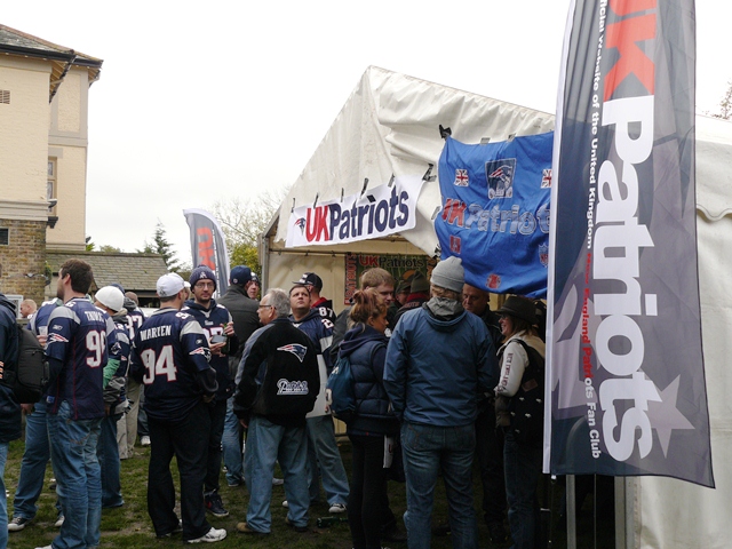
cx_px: 366
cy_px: 274
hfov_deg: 44.8
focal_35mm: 42
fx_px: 888
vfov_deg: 34.3
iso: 100
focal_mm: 6.9
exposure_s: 1/125
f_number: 4
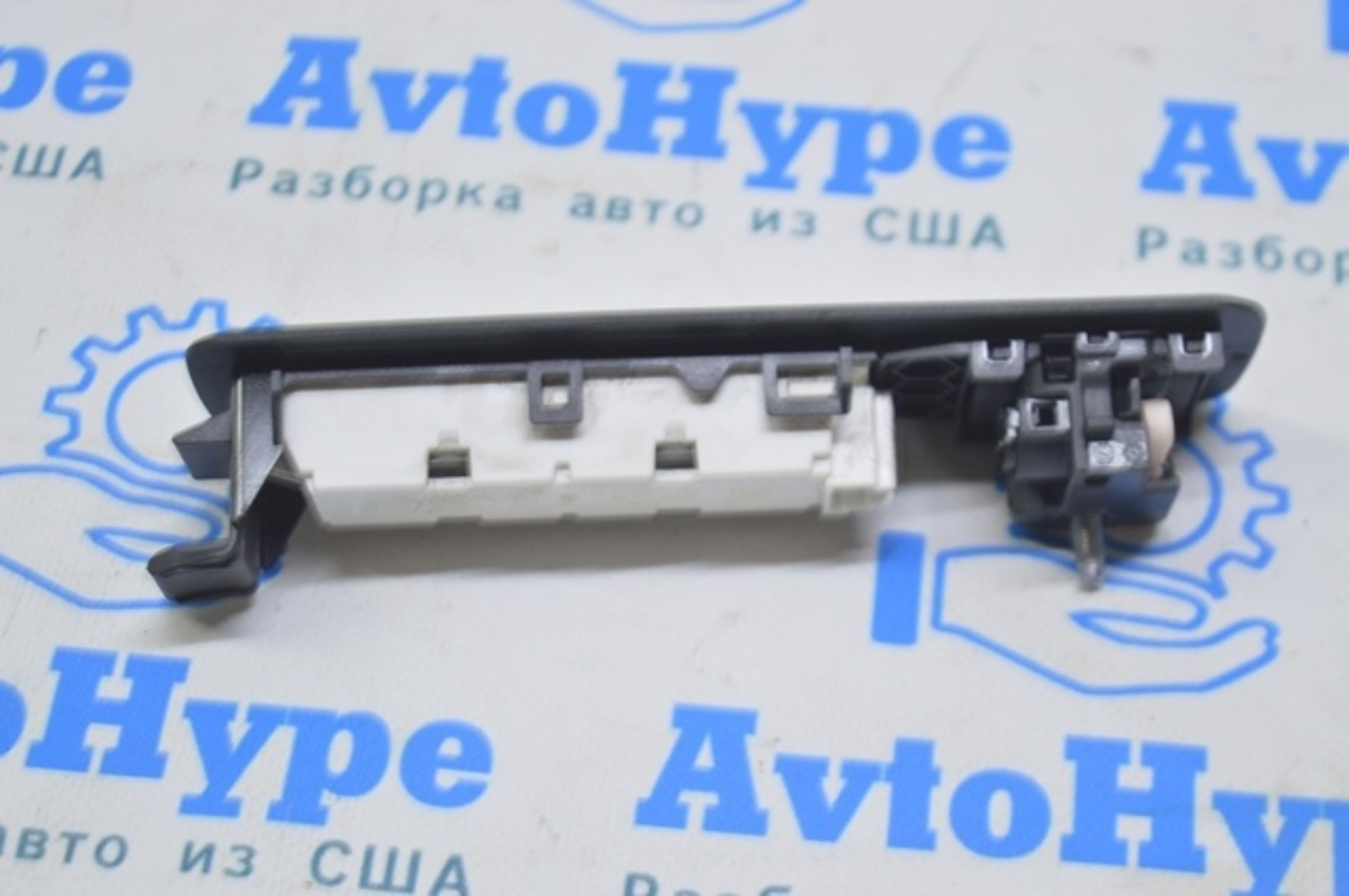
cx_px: 674
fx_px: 3088
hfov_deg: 24.6
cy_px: 448
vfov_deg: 16.5
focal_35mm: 82
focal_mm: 55
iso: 400
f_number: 5.6
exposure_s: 1/20
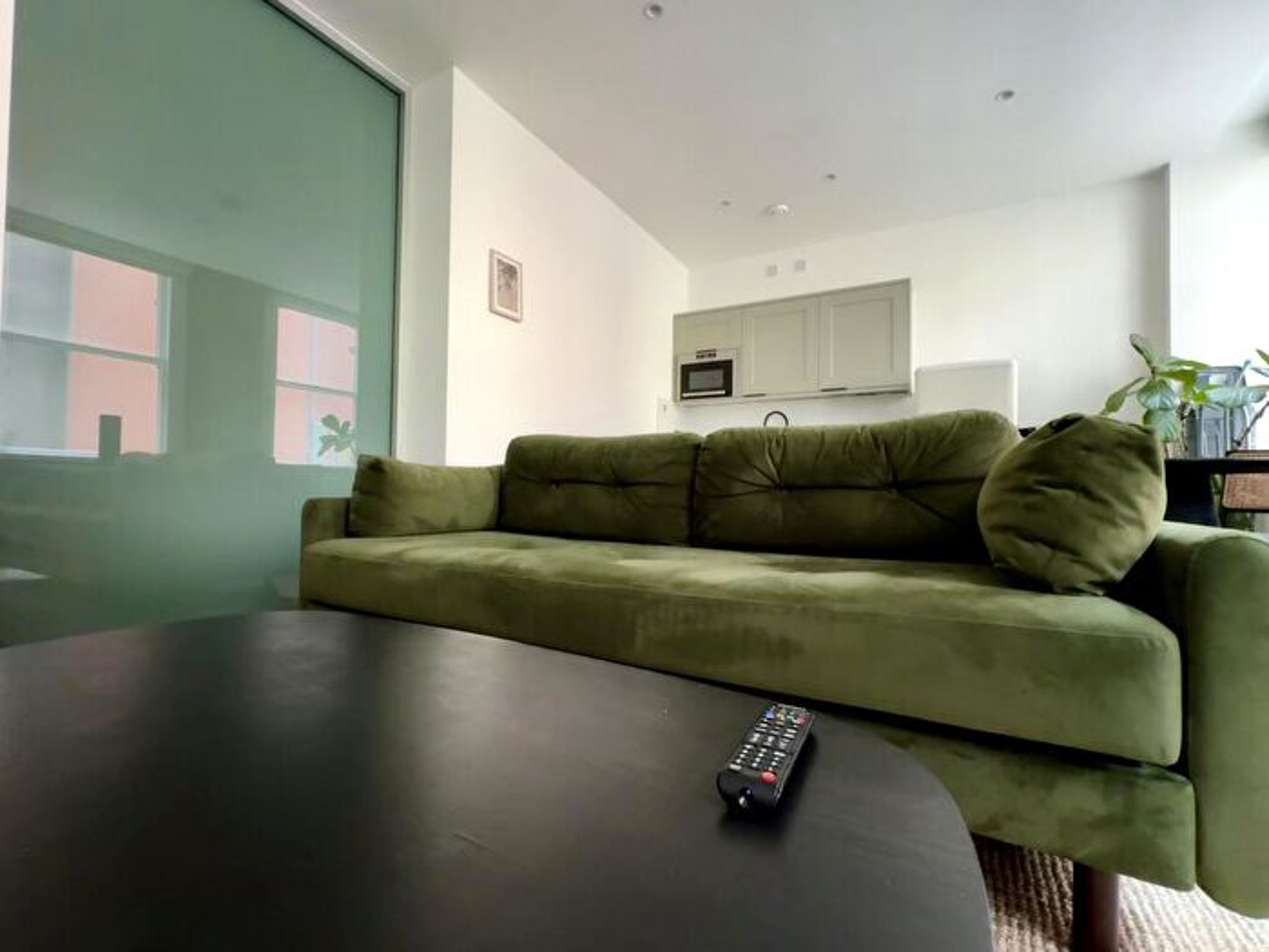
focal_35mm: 14
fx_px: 513
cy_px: 476
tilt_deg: +2.4
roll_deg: +0.1
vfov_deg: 85.7
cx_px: 634
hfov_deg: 102.1
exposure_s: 1/82
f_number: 2.2
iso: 80
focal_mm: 2.22
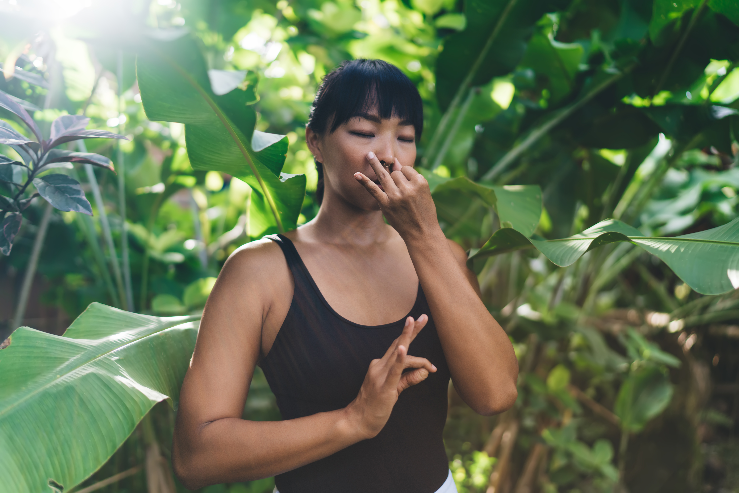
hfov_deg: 54.4
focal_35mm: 35
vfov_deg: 37.9
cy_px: 246
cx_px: 370
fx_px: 719
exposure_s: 1/640
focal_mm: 35
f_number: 1.4
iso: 100
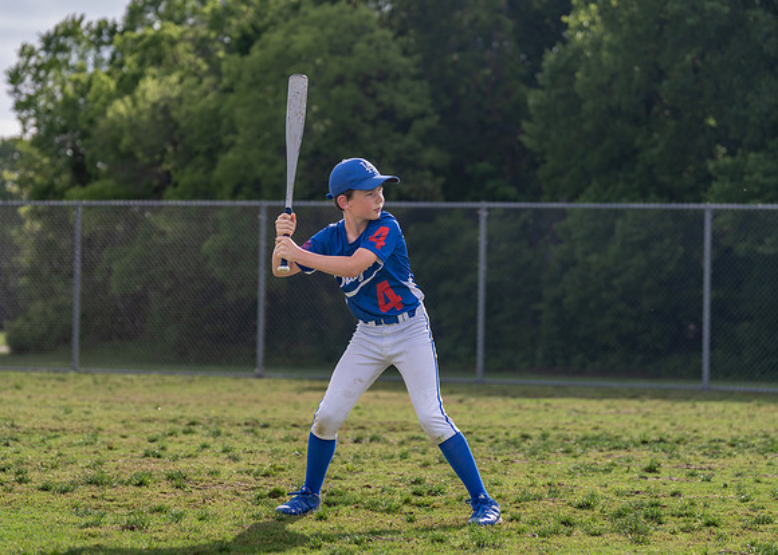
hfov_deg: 19.6
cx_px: 358
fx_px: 2254
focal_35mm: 102
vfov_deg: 14.0
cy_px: 278
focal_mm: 81
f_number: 2.8
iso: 100
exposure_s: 1/1600
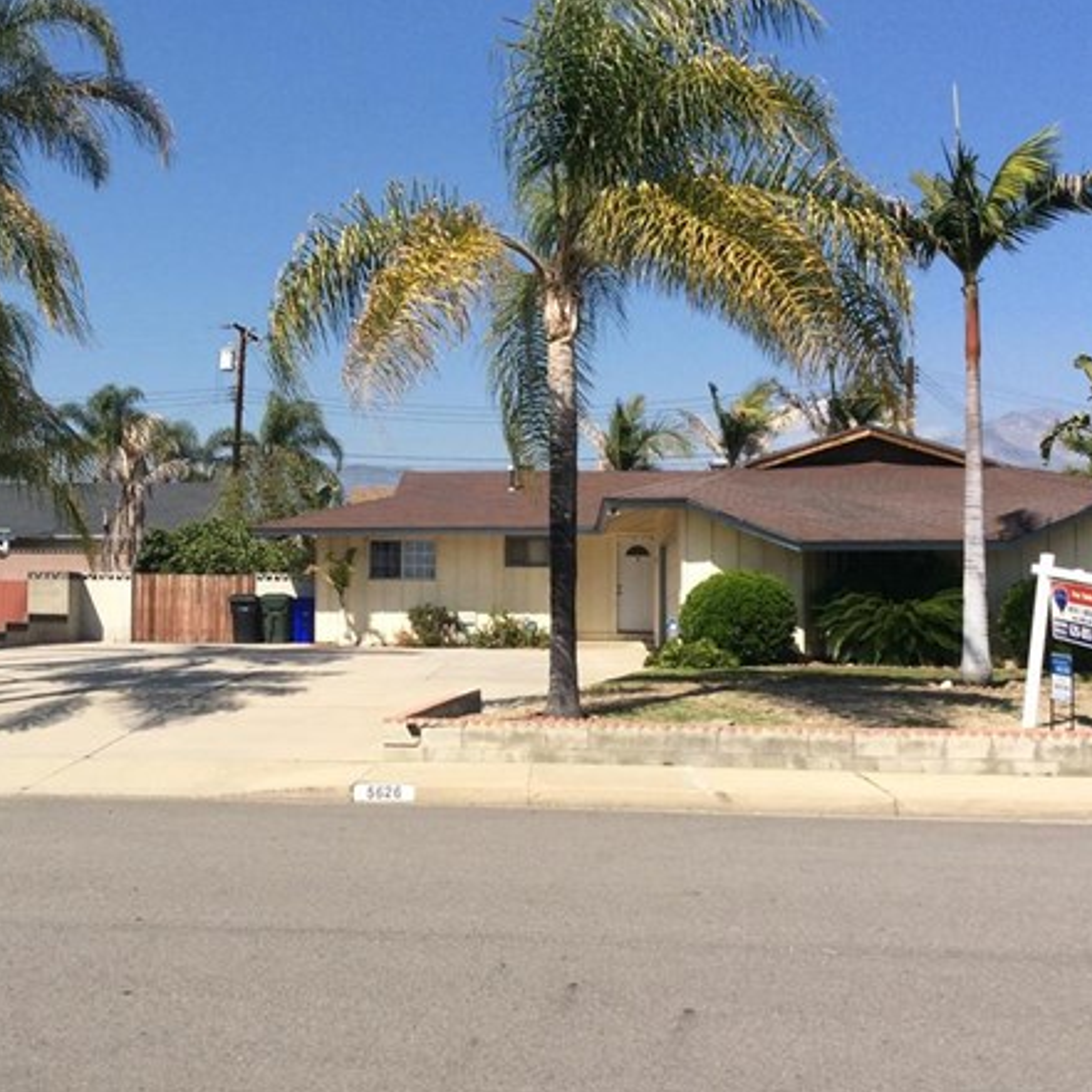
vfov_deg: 40.9
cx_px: 366
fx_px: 1463
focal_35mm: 41
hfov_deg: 40.4
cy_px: 547
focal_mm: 3.3
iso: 32
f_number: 2.4
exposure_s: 1/1733
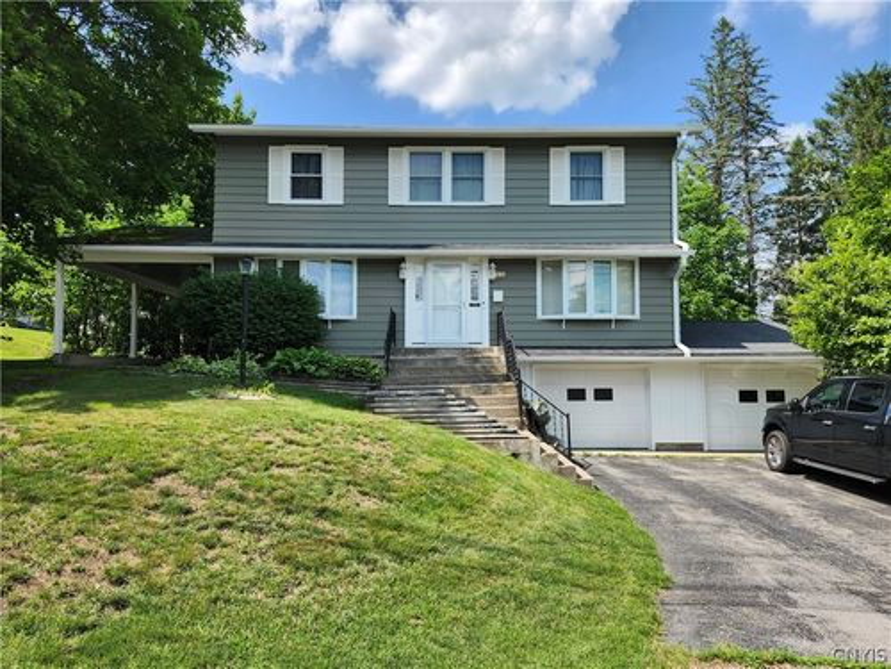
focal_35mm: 23
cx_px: 446
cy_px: 334
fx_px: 592
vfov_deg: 58.9
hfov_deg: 73.9
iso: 25
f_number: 1.8
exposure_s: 1/932
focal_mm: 5.54
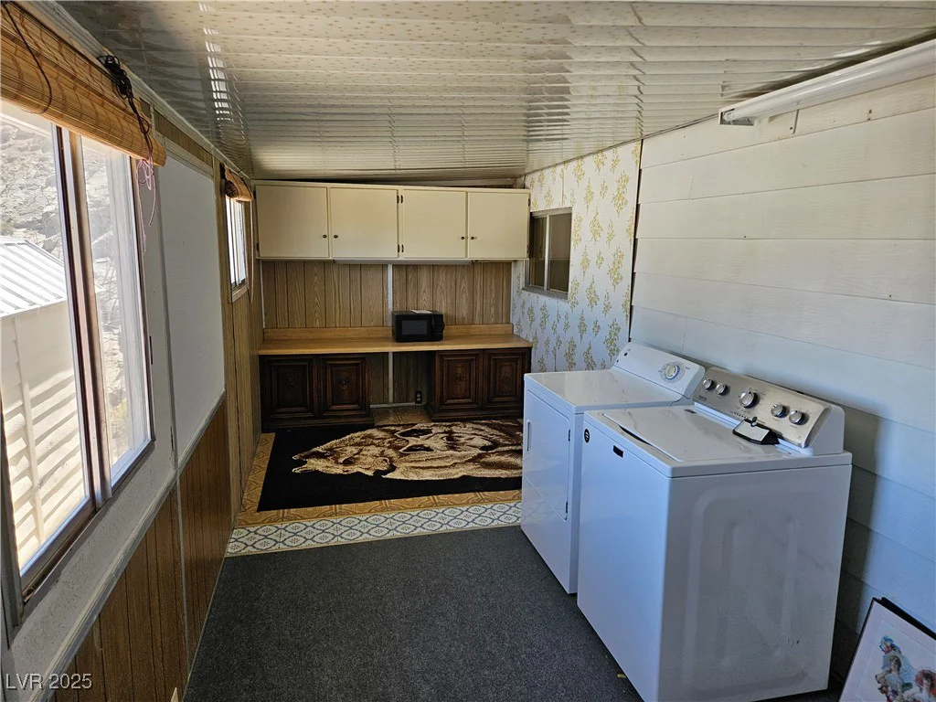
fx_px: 622
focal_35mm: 23
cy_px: 351
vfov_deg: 58.9
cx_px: 468
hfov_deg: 73.9
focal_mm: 5.4
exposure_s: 1/180
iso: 100
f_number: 1.8
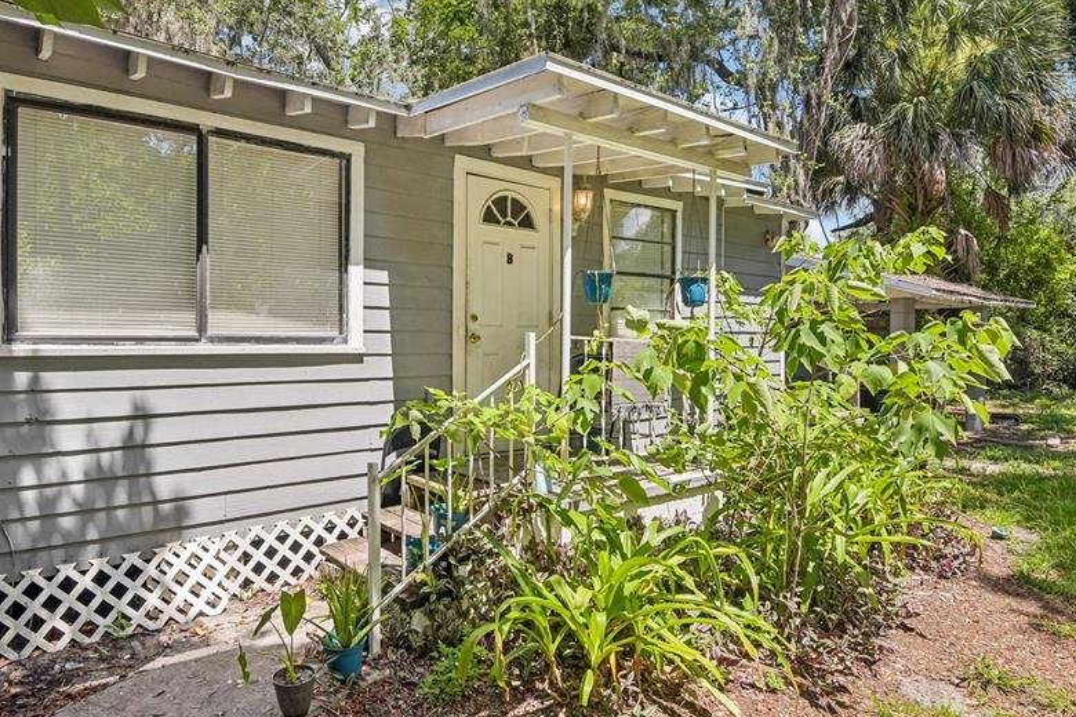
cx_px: 464
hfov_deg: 80.7
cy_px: 283
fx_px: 628
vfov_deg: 59.0
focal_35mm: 21
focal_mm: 16
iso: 400
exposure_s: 1/640
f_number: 8
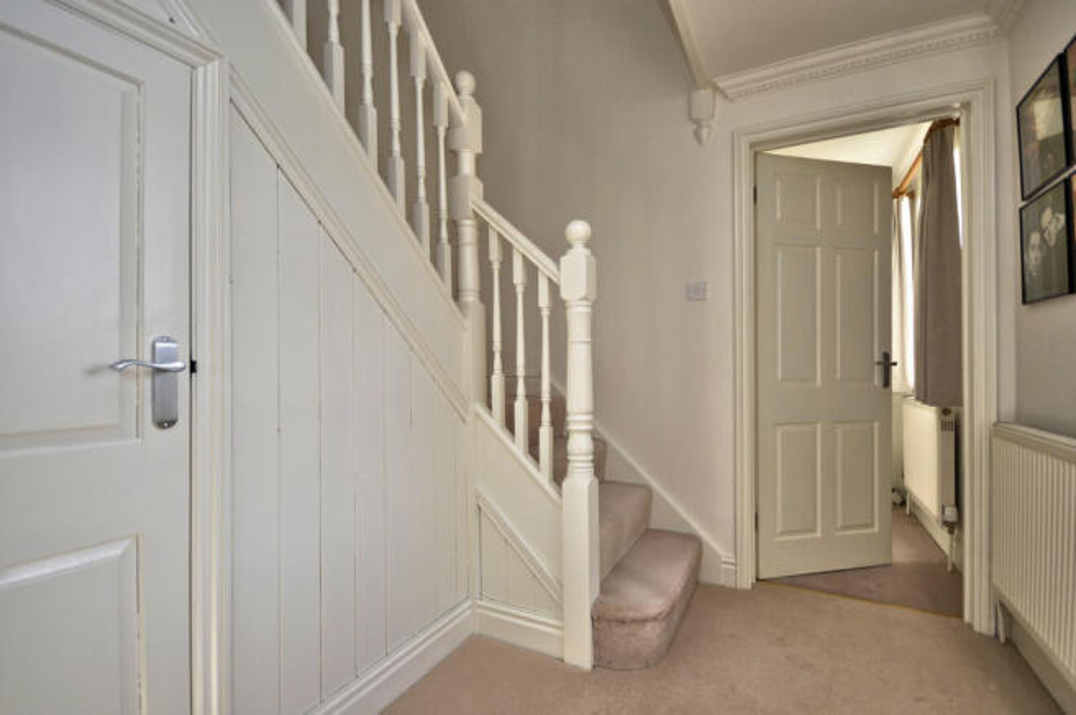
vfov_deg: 77.2
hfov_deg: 100.4
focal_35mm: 15
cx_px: 538
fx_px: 448
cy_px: 358
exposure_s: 1/60
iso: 100
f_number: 4
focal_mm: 10
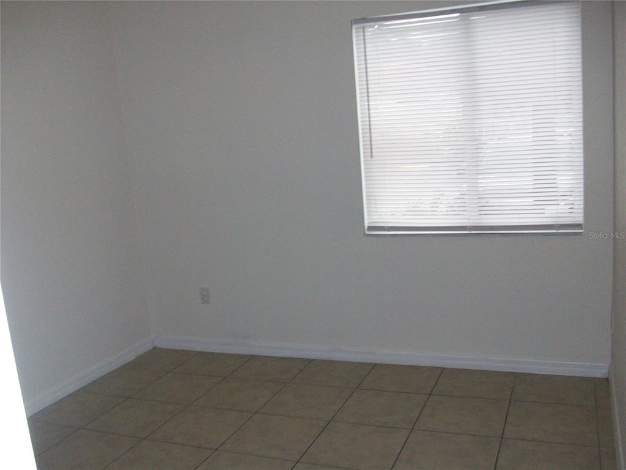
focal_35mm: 34
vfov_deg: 41.8
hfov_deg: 54.0
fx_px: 615
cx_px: 313
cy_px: 235
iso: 160
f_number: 2.8
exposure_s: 1/60
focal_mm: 5.7
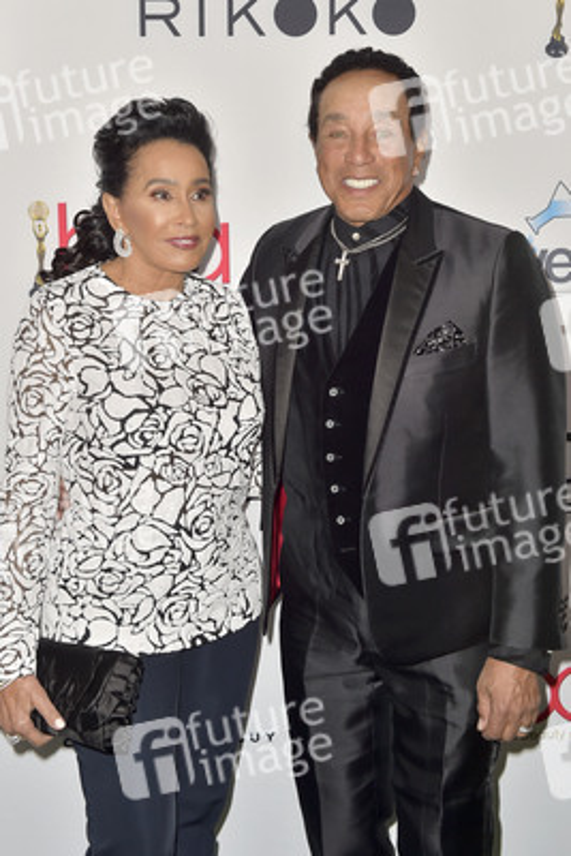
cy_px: 428
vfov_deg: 41.1
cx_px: 286
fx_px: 1141
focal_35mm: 48
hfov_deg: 28.1
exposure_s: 1/250
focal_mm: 48
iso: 400
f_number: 6.3
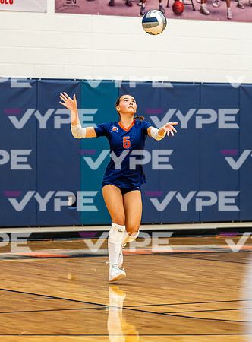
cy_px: 162
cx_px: 139
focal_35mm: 175
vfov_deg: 11.3
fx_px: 1721
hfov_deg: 8.4
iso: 4000
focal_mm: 115
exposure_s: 1/800
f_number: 2.8
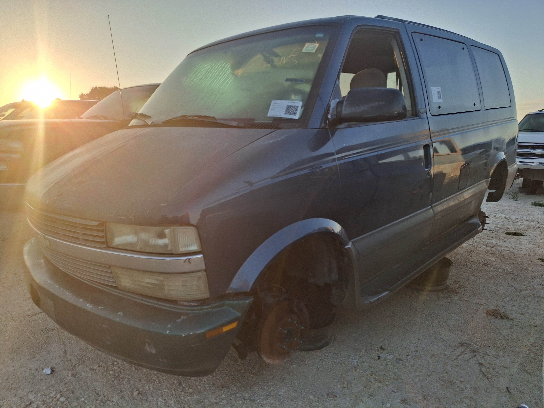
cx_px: 272
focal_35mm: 25
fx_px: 393
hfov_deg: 69.4
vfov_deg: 54.9
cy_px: 204
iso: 32
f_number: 1.8
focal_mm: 4.69
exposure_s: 1/489
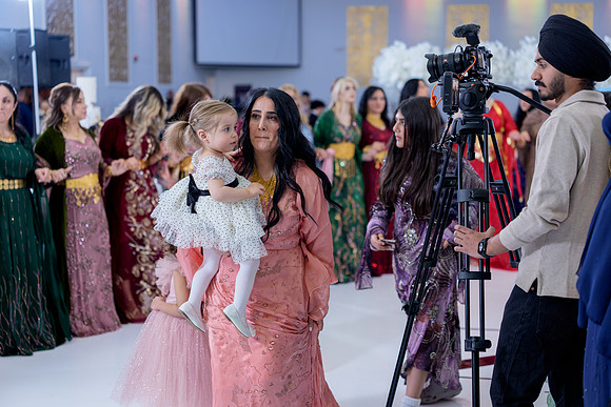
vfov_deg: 27.0
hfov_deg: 39.6
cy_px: 204
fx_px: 849
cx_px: 306
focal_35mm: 50
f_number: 2
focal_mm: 50
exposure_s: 1/200
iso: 640
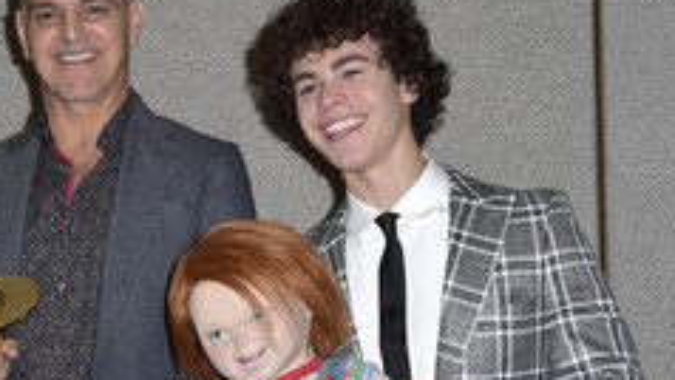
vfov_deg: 13.5
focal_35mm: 89
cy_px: 295
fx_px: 1593
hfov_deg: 23.5
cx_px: 122
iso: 500
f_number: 6.3
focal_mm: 45
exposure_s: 1/250
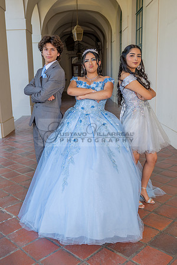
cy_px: 133
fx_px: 265
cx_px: 78
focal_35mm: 36
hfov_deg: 36.8
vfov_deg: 53.1
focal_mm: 24
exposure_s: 1/200
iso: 200
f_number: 3.2
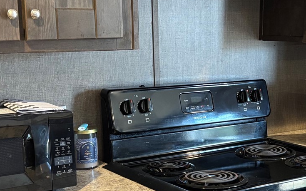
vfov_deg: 18.0
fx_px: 600
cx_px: 234
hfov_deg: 28.1
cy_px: 141
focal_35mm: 72
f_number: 1.6
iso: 500
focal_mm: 5.96
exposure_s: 1/40
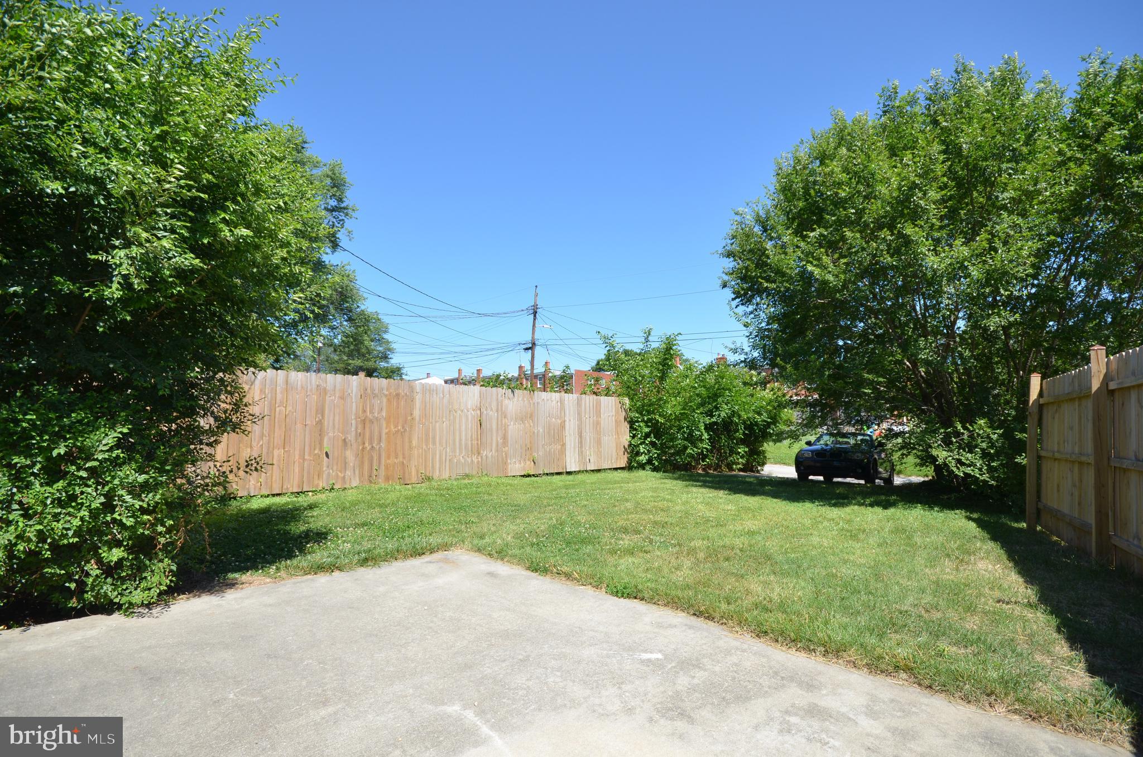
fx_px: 523
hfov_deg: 95.1
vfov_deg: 71.8
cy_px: 378
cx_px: 572
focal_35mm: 16
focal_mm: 11
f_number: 9
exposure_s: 1/320
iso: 200
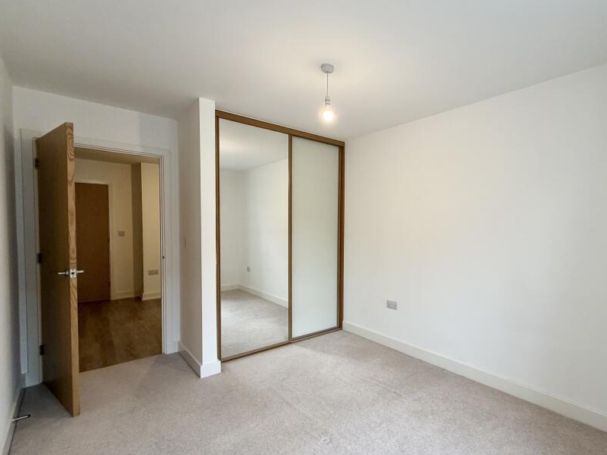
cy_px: 238
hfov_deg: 85.9
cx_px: 382
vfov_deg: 71.6
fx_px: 316
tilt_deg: -1.4
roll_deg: -0.7
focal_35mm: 18
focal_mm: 2.22
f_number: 2.2
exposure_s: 1/121
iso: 250
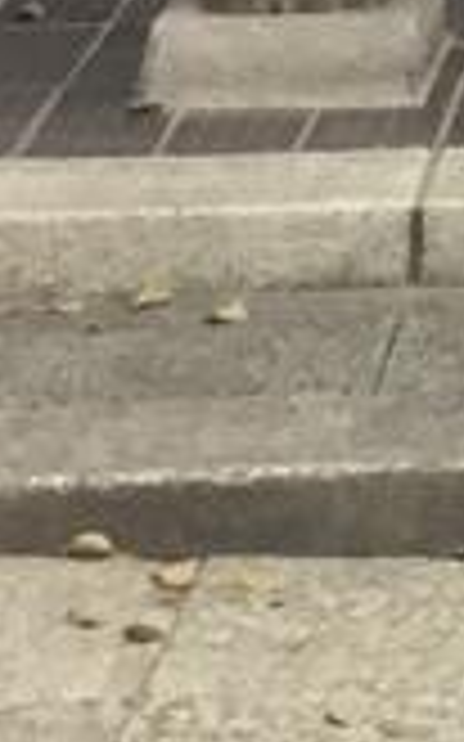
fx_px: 4840
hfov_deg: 4.9
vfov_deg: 7.4
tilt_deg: +8.5
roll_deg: -0.5
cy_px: -1727
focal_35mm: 239
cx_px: 1951
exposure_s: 1/120
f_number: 2.4
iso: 40
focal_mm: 3.3
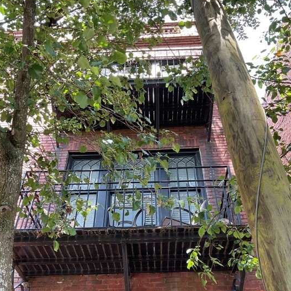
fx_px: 352
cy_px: 194
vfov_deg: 44.3
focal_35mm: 37
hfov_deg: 44.9
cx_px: 151
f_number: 1.8
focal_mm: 3
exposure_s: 1/120
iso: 64
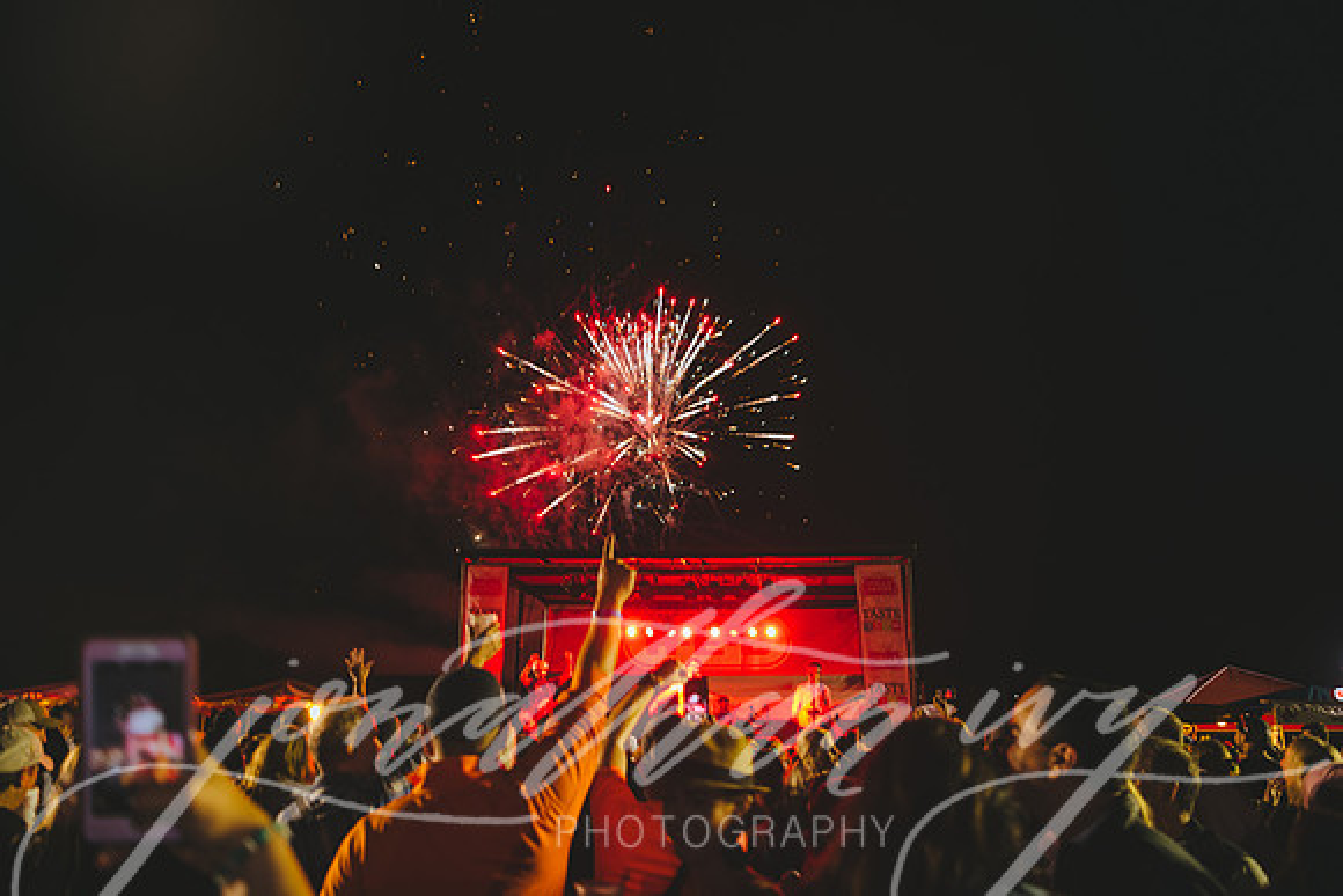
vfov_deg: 50.9
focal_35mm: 25
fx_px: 942
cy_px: 447
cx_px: 652
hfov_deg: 70.9
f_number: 2.8
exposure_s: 1/50
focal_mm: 24
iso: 1250
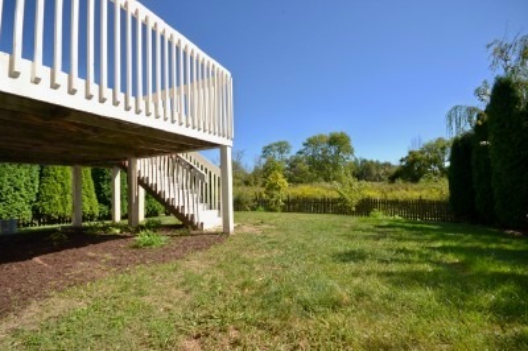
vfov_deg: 77.2
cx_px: 264
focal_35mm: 15
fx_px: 220
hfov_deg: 100.4
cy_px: 176
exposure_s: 1/200
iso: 100
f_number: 7.1
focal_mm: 10
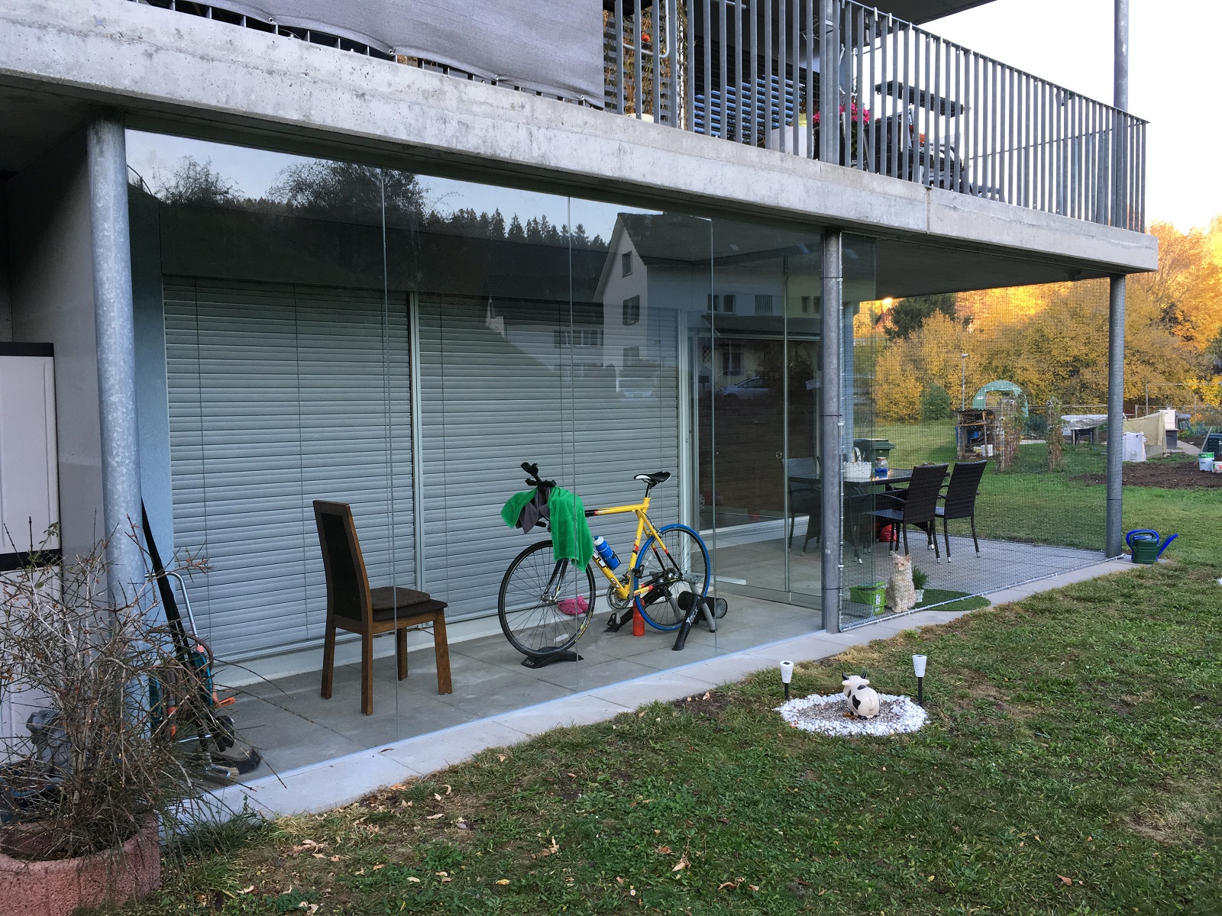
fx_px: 1024
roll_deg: +0.5
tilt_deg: -5.9
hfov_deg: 61.7
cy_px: 458
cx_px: 611
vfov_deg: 48.2
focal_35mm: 29
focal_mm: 4.15
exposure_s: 1/100
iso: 40
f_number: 2.2
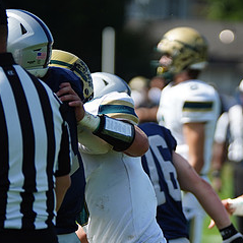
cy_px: 179
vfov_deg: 4.3
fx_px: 3232
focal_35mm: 407
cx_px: 183
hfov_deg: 4.3
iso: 400
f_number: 2.8
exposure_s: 1/4000
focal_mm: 197
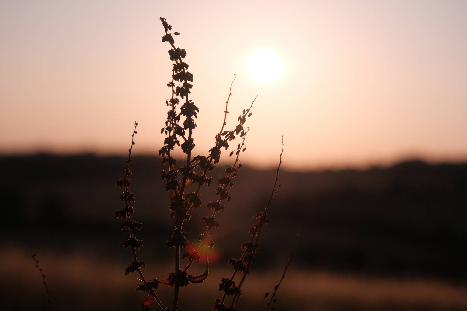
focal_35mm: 79
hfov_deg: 25.7
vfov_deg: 17.3
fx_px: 1025
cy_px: 156
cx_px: 234
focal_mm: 52.4
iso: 640
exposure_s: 1/3500
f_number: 5.6
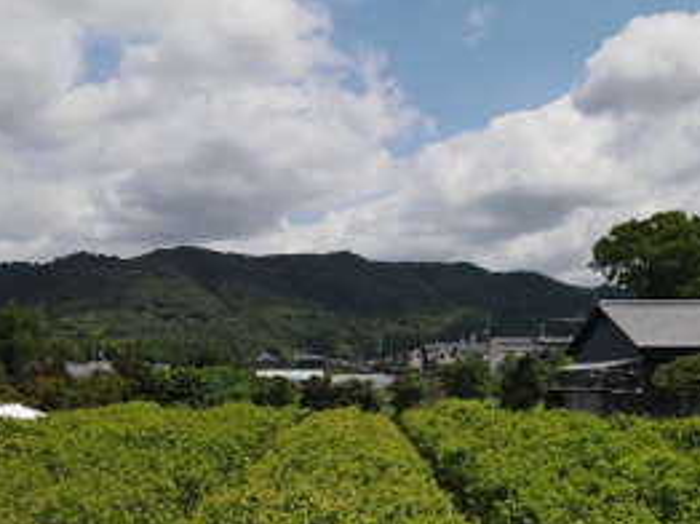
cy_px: 479
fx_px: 889
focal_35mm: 44
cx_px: 377
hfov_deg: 43.0
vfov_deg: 31.2
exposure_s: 1/1250
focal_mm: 4.5
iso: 100
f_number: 2.8
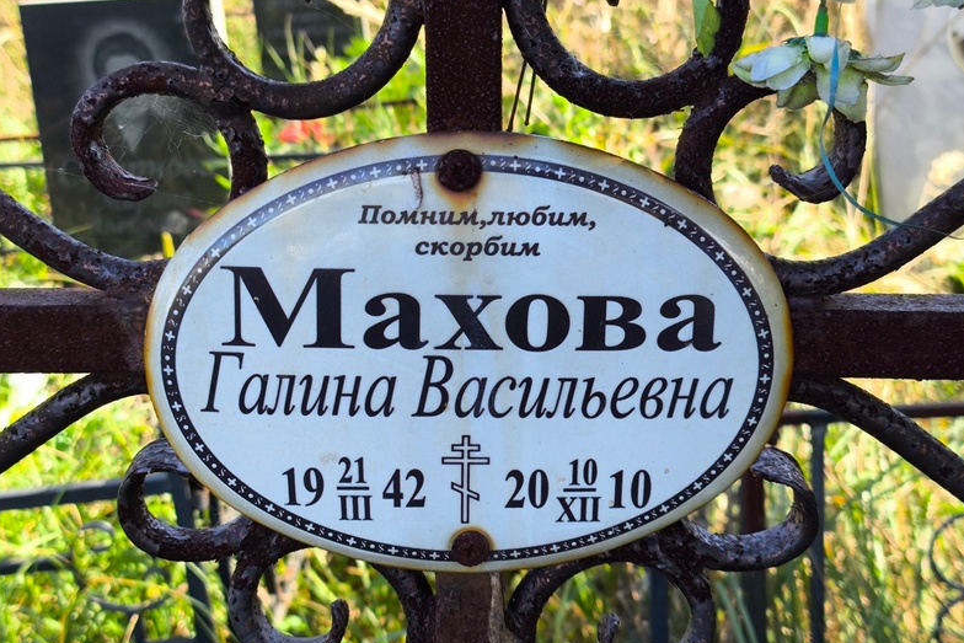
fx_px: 1419
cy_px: 338
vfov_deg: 25.5
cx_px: 480
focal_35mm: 53
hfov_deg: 37.5
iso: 50
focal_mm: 4.71
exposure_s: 1/235
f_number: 1.7
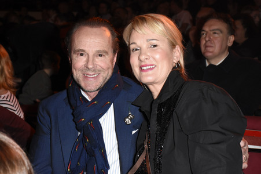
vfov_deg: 21.5
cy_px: 87
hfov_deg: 31.9
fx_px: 456
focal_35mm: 63
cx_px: 130
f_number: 6.3
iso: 3200
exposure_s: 1/100
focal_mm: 42
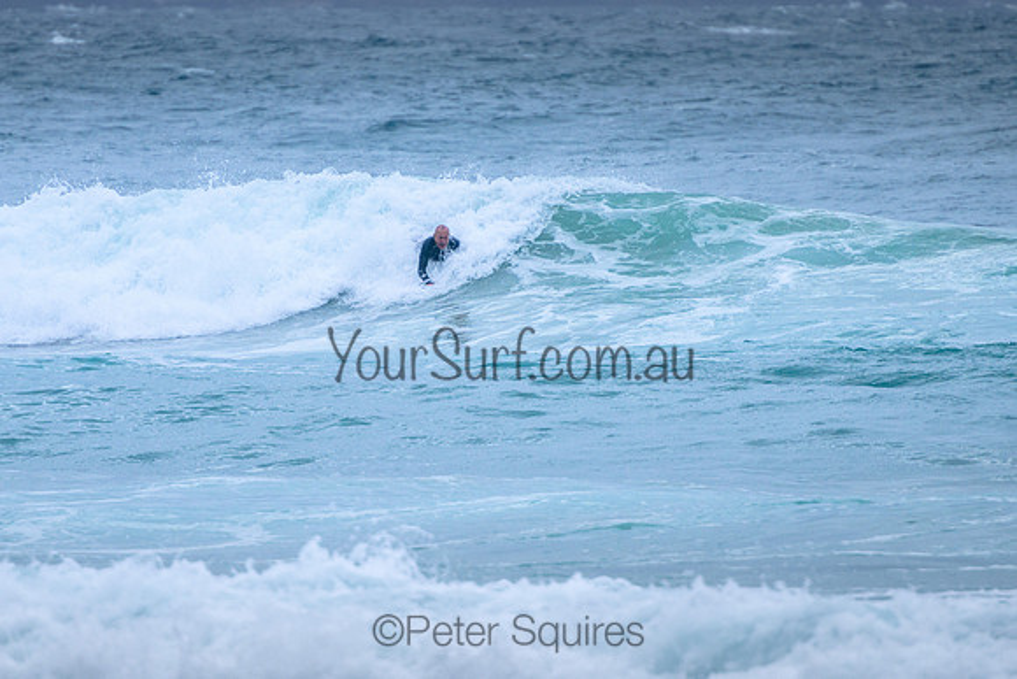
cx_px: 446
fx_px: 15544
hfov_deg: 3.7
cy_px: 300
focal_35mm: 550
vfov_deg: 2.5
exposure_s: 1/2000
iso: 500
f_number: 5.6
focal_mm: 400
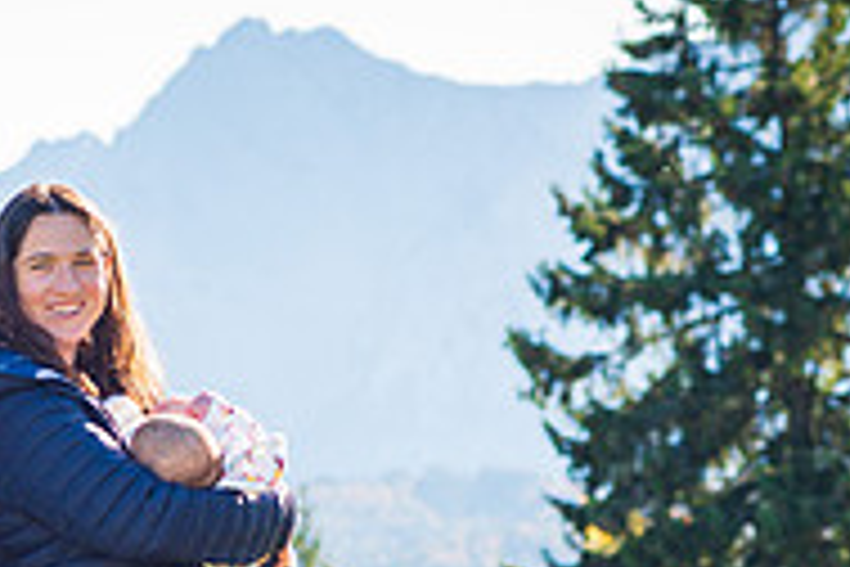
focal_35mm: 344
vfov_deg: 4.0
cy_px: 740
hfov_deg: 6.0
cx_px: 112
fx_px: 8122
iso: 200
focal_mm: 112
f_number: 5.6
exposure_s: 1/250
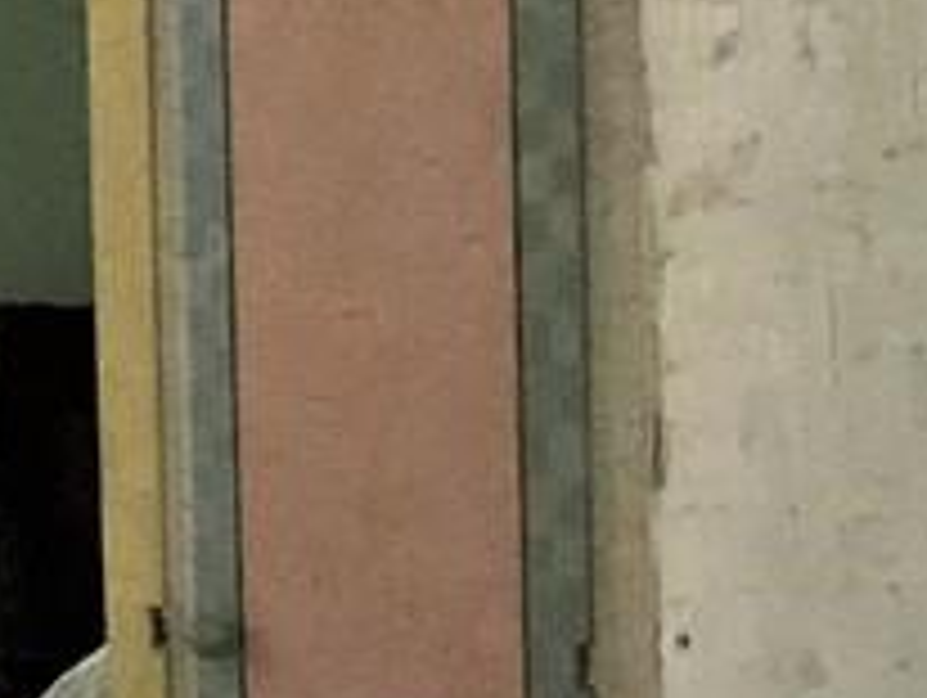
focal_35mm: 139
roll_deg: +0.3
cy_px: 394
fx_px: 3727
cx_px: -1062
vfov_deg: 10.7
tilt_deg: -4.0
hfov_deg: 12.2
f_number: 1.8
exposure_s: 1/10
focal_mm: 3.99
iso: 100
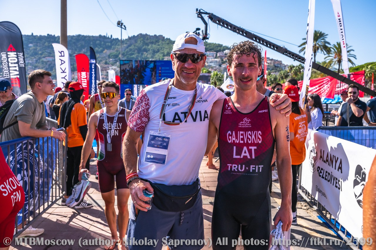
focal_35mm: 32
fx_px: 334
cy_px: 125
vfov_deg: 41.1
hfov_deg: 58.7
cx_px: 188
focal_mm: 32
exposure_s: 1/1600
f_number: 6.3
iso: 320
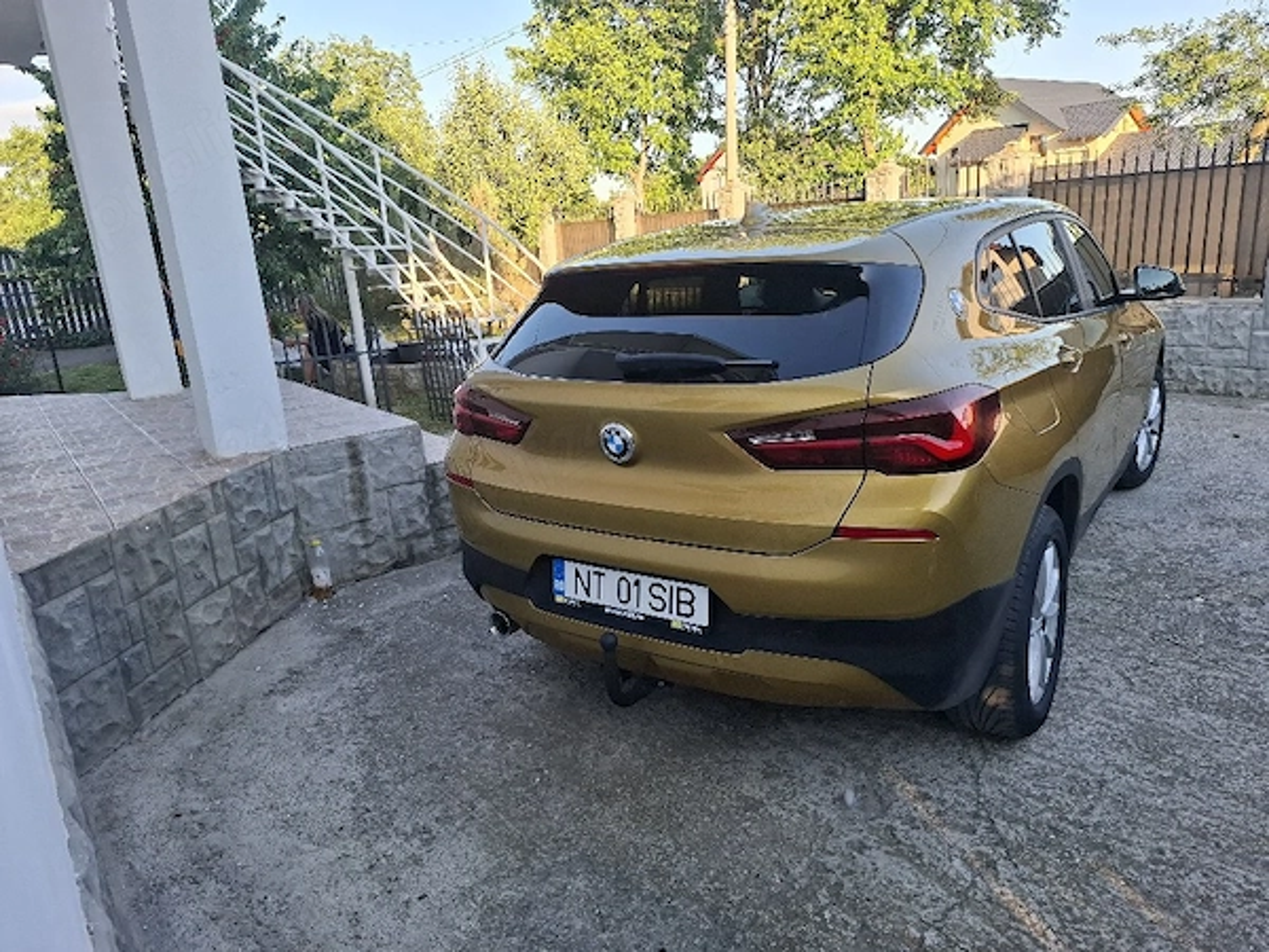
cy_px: 476
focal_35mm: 23
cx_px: 634
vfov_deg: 58.9
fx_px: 843
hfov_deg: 73.9
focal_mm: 5.54
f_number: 1.8
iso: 50
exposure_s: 1/294
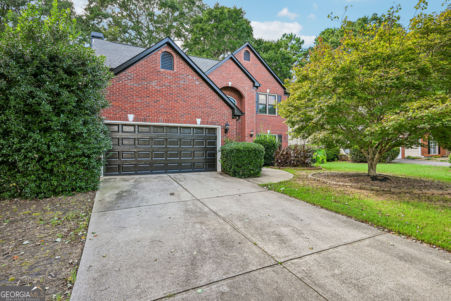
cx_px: 226
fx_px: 225
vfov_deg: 67.4
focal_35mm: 18
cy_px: 150
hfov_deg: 90.0
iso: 100
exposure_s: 1/40
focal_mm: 18
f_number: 8
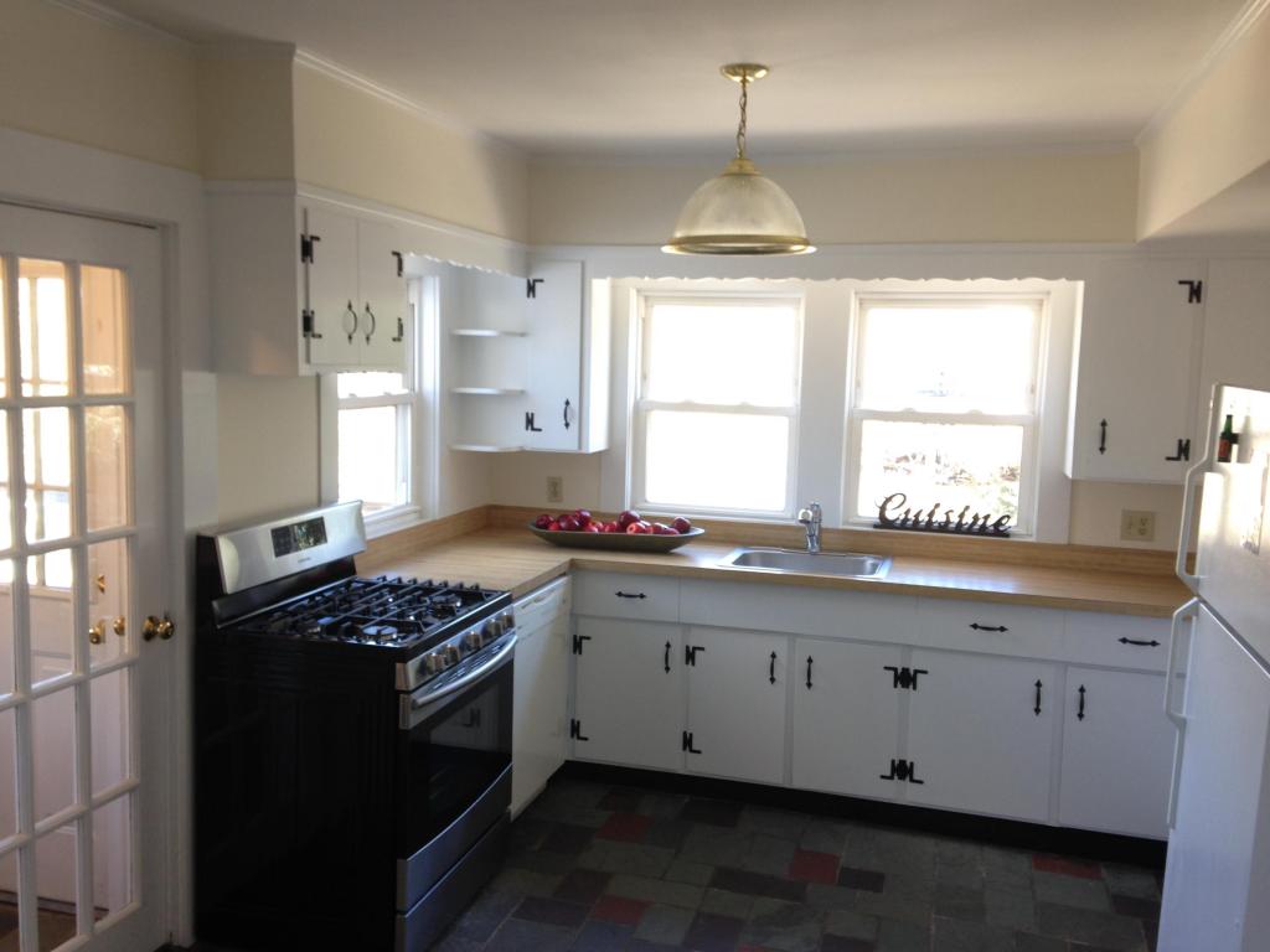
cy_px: 476
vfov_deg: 42.9
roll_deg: -1.8
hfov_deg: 55.4
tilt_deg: -5.4
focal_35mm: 33
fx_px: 1211
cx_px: 635
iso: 50
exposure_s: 1/24
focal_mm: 4.12
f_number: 2.4
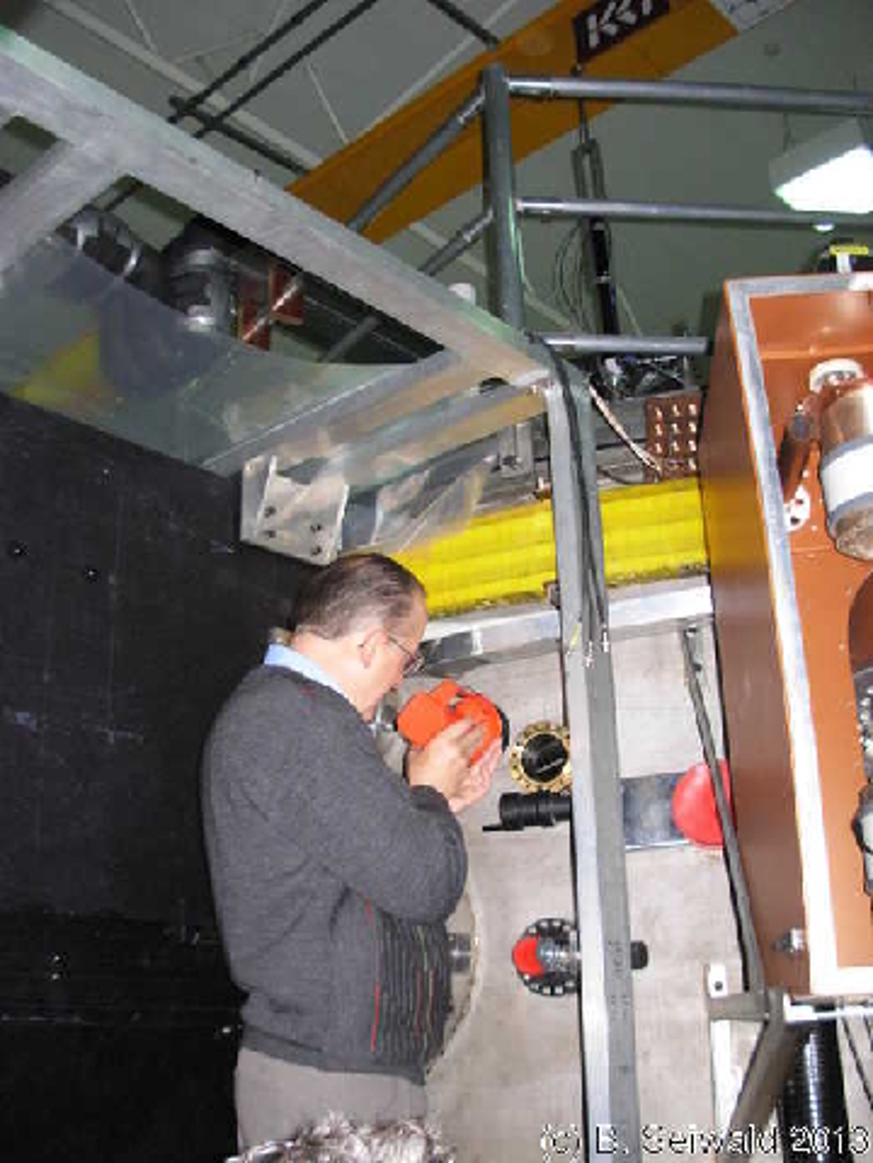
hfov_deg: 37.7
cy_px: 582
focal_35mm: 38
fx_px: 1278
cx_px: 436
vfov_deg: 49.0
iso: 400
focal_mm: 6.3
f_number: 2.9
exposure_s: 1/161
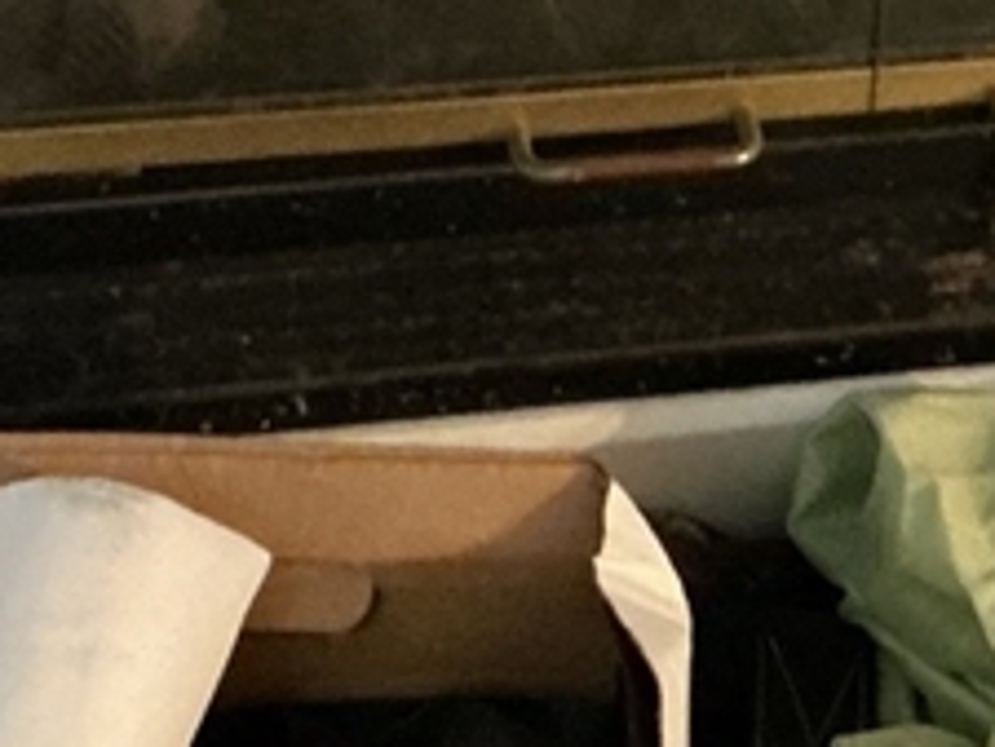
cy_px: -80
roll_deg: -3.5
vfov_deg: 11.1
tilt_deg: -36.5
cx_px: 823
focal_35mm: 132
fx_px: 3796
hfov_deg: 14.8
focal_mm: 3
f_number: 1.8
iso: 500
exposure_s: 1/20
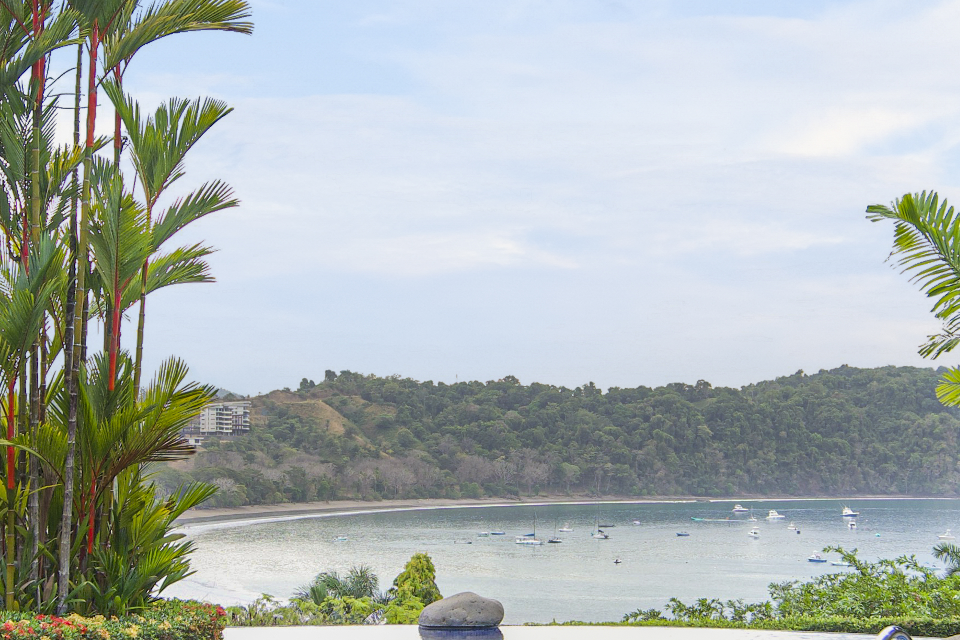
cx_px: 525
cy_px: 411
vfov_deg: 16.6
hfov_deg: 24.8
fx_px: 2186
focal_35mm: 82
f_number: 5.6
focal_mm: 35
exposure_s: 1/200
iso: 160
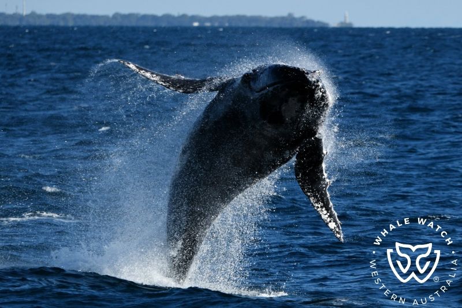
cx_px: 231
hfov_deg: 5.7
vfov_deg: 3.8
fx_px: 4616
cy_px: 154
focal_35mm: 360
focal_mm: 360
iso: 800
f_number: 6
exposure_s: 1/8000
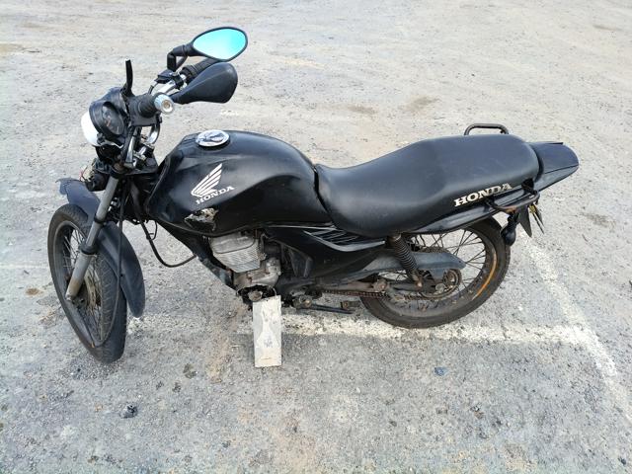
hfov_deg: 67.3
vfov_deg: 53.1
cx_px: 316
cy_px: 237
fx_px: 475
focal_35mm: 26
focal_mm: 4.81
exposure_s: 1/579
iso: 100
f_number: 1.8
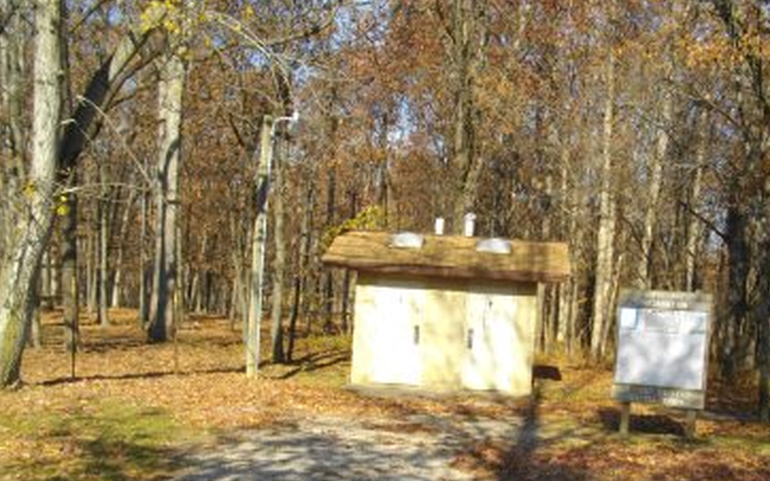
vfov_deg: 28.4
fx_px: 944
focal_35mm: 45
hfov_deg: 44.2
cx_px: 442
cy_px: 313
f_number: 5.5
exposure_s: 1/200
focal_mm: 5.7
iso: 100
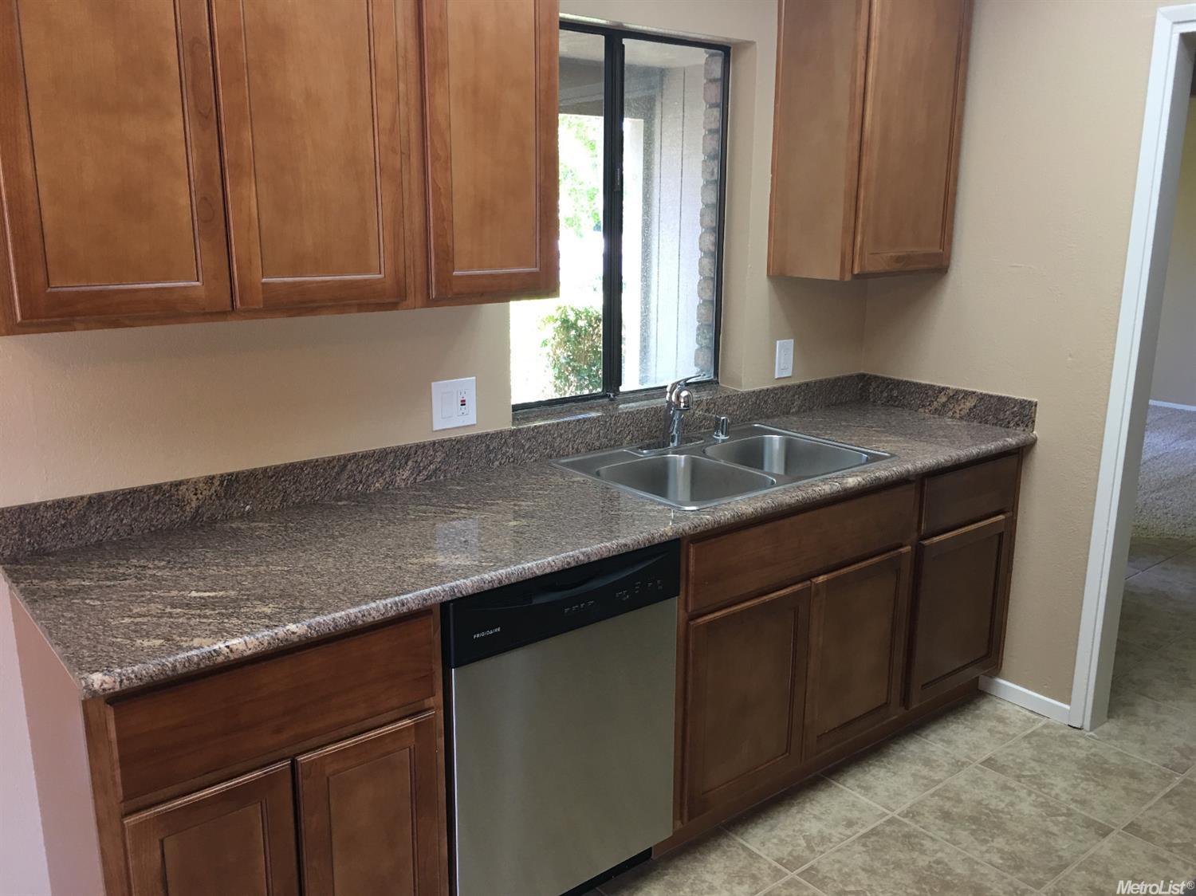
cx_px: 598
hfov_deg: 61.7
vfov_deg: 48.2
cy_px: 448
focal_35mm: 29
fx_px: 1002
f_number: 2.2
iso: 32
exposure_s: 1/15
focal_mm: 4.15
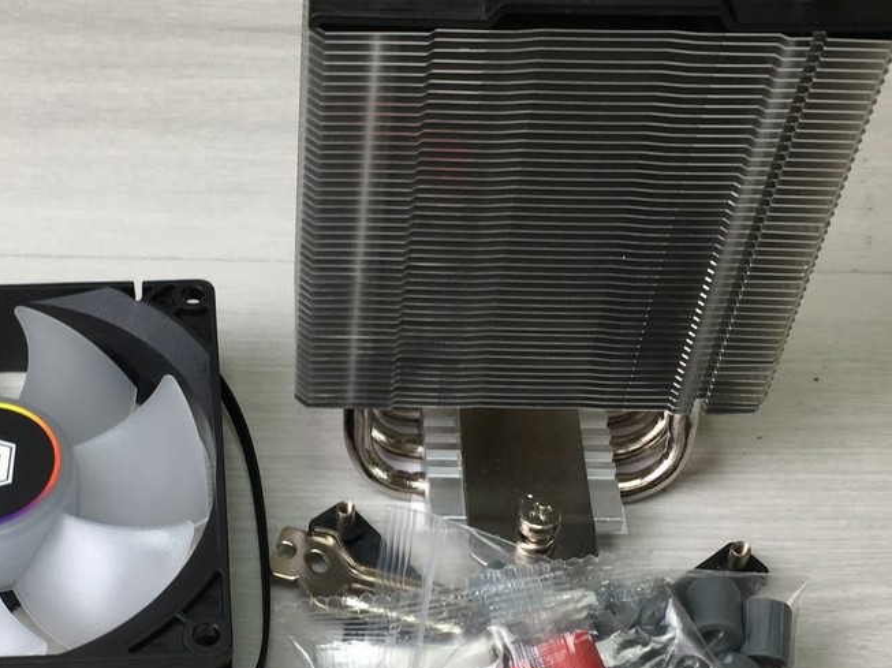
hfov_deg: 30.1
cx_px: 303
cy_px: 486
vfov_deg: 22.7
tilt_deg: -51.3
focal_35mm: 64
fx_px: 1648
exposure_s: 1/100
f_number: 2.2
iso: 40
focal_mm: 4.15
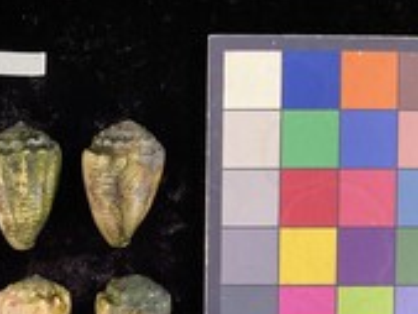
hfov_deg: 31.4
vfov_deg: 23.7
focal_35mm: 60
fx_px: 725
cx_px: 89
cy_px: 291
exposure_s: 1/60
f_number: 1.8
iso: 125
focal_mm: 3
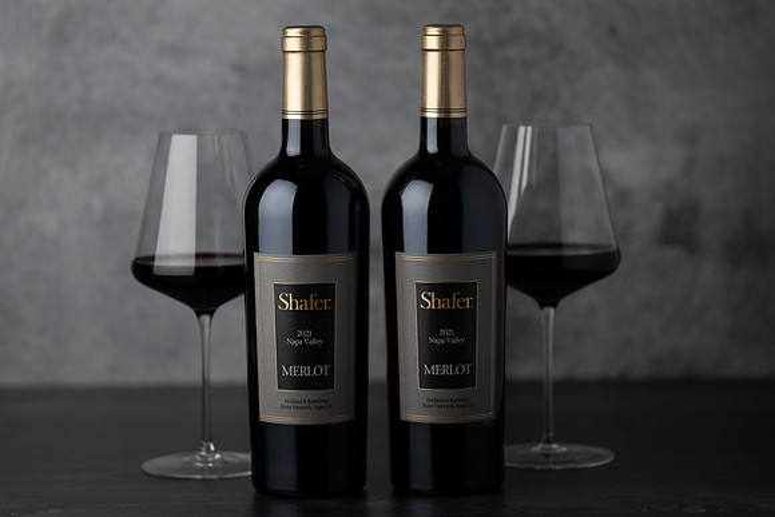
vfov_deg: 11.0
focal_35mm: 125
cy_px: 249
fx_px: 2682
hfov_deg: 16.4
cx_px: 376
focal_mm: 103
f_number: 2.8
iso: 32
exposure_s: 1/200
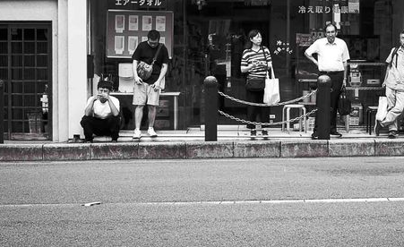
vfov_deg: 13.5
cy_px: 49
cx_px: 280
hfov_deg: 21.9
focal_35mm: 95
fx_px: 1040
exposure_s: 1/125
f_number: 8
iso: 100
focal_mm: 52
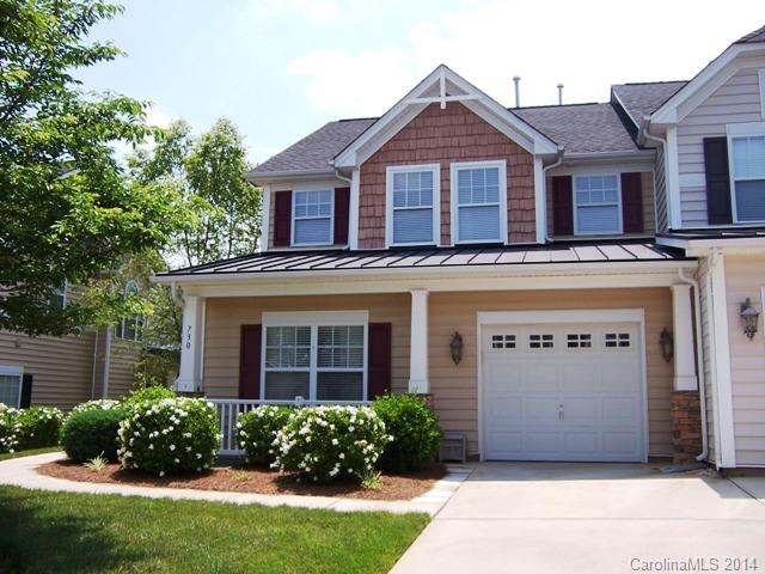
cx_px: 382
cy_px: 287
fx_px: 729
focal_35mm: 33
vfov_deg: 42.9
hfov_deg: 55.4
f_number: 3.4
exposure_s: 1/750
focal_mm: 5.5
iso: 80
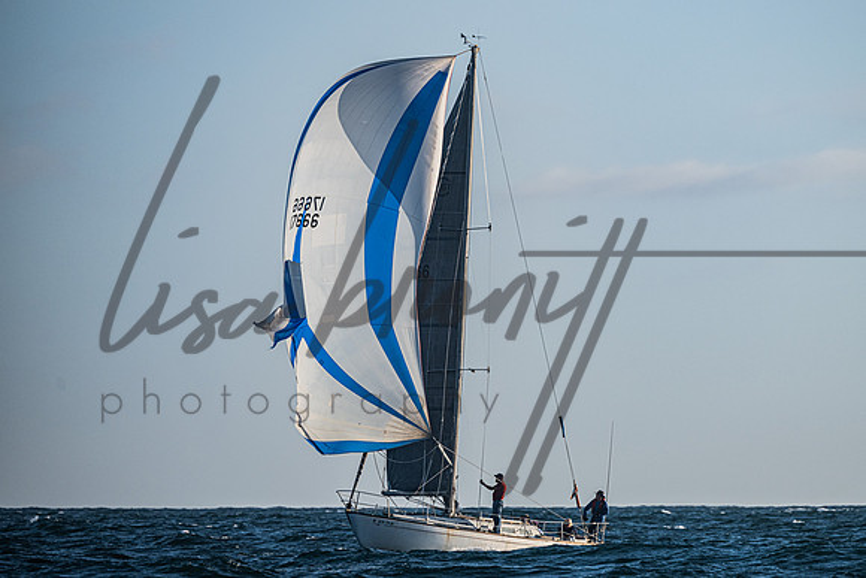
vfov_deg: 3.4
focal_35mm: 406
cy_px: 227
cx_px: 543
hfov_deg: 5.1
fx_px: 9776
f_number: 6.3
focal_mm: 320
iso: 400
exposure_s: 1/2500
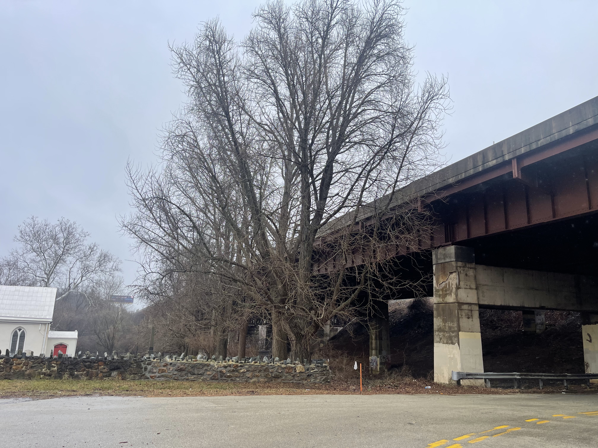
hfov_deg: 69.4
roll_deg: -2.1
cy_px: 224
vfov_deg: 54.9
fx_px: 432
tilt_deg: +10.1
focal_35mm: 25
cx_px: 299
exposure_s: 1/1689
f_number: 1.6
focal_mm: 5.1
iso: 32
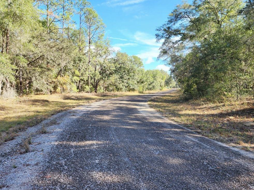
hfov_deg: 71.6
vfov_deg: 56.8
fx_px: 176
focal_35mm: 24
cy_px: 95
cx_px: 128
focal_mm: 6.4
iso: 12
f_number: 1.8
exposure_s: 1/380
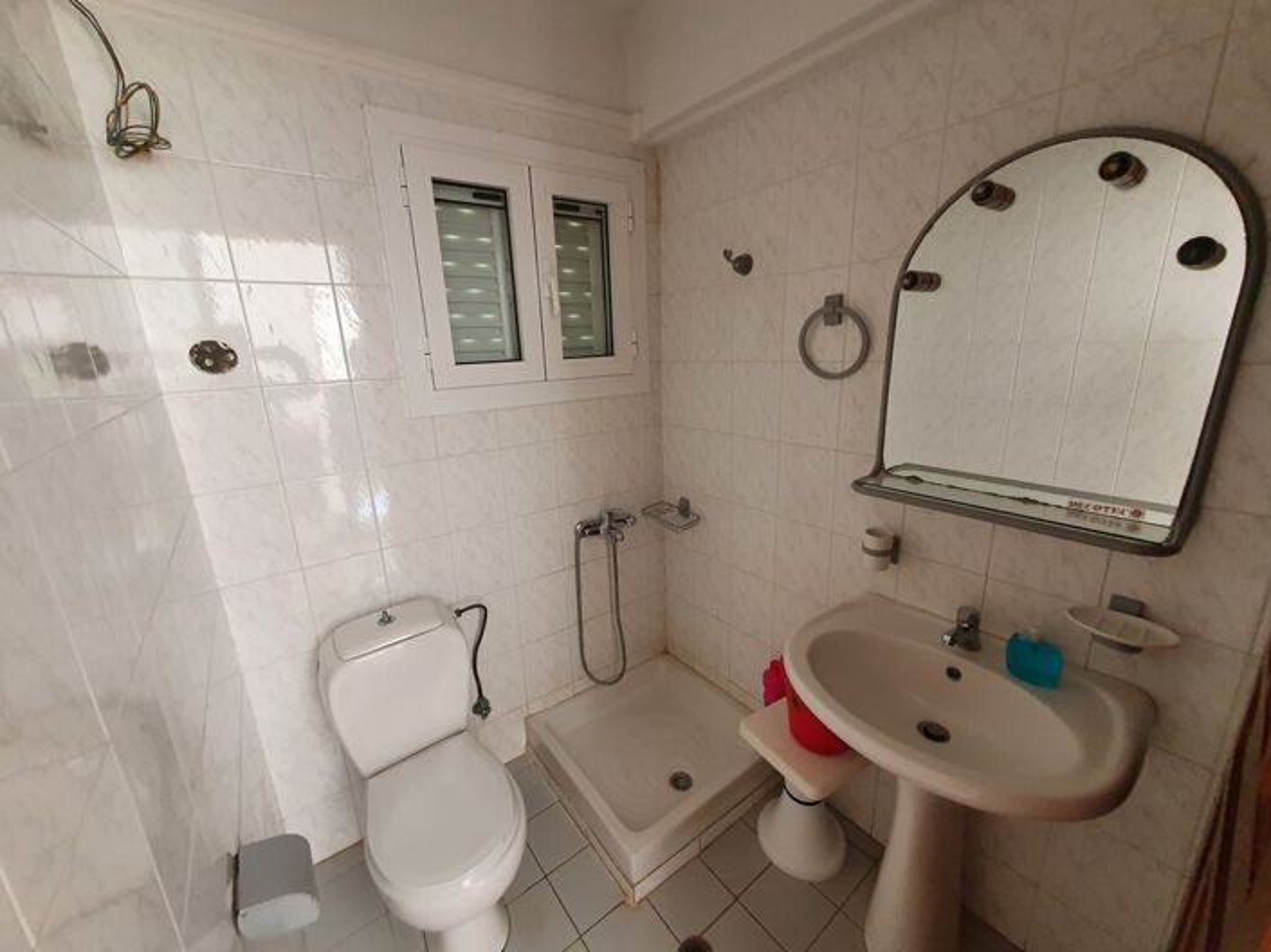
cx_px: 636
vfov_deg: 89.9
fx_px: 477
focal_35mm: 13
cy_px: 476
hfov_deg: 106.2
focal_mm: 1.8
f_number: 2.2
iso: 400
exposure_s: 1/33
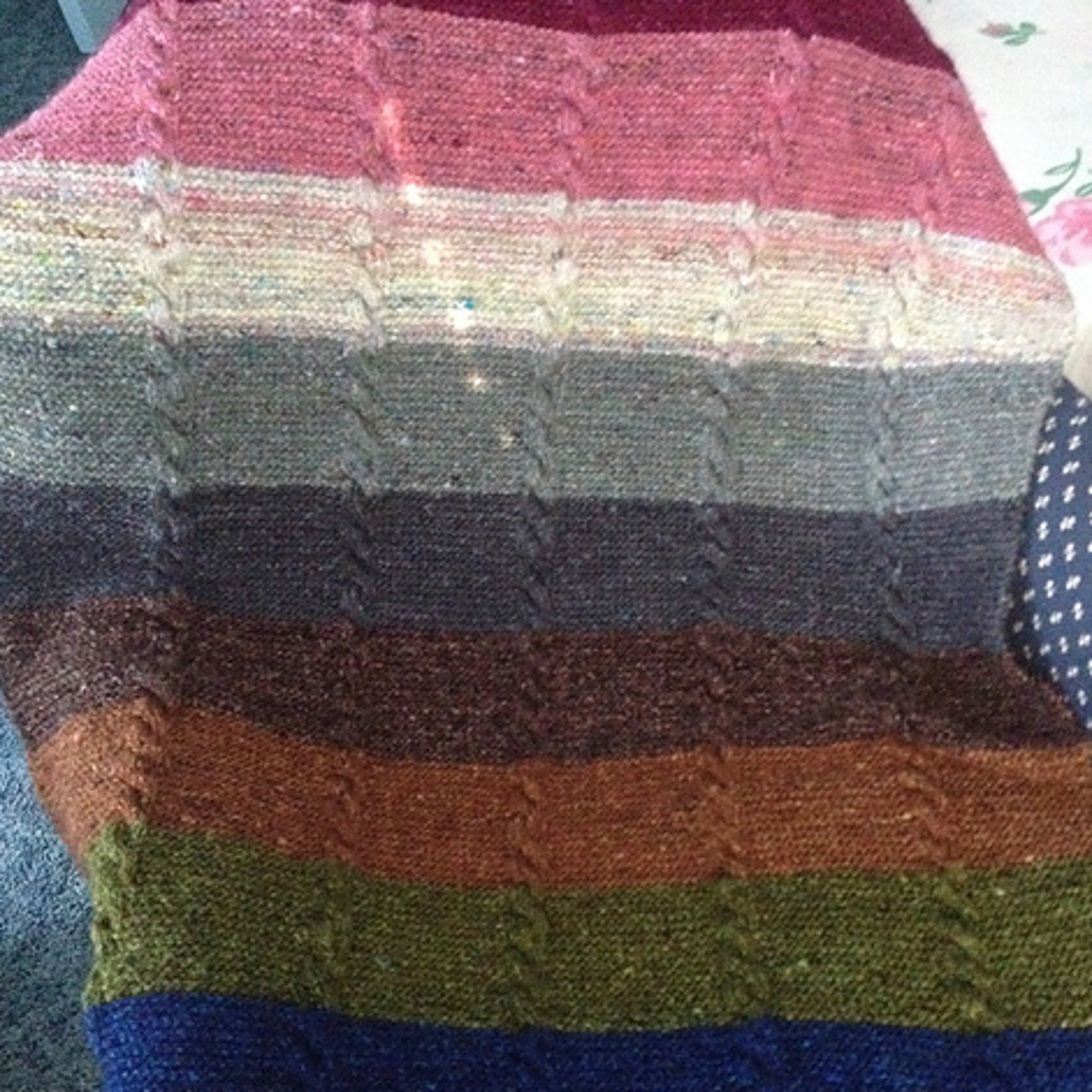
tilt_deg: -51.7
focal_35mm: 42
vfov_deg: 39.9
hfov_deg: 40.0
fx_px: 1499
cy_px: 626
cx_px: 543
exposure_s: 1/15
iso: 800
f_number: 2.4
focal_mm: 4.28
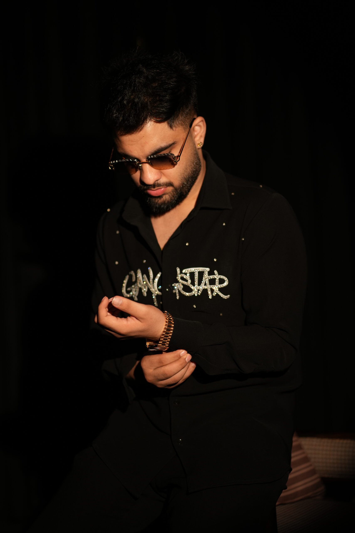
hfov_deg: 16.1
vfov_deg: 23.9
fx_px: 1257
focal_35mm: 85
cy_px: 266
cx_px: 178
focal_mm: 85
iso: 320
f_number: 2
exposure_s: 1/160
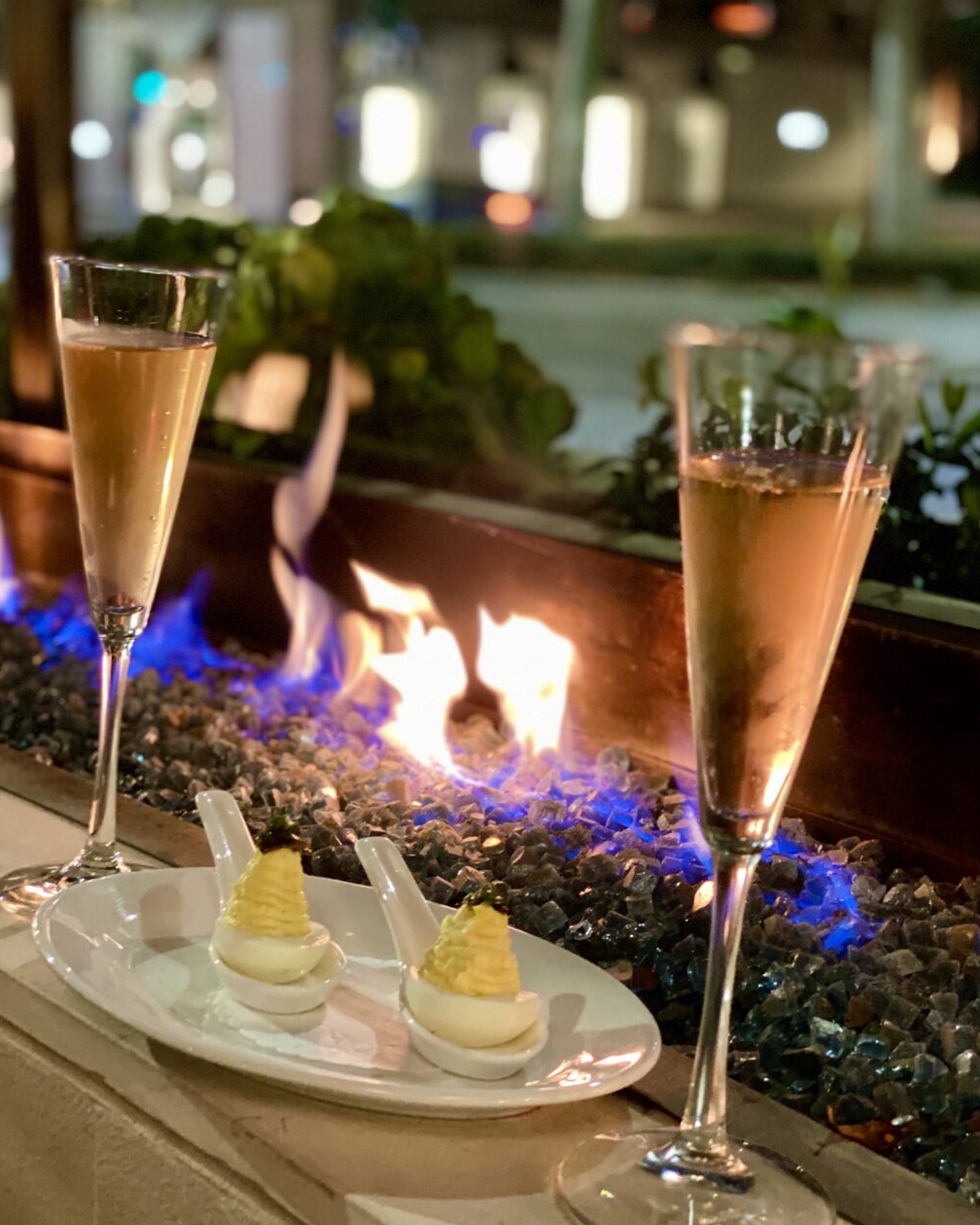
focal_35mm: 55
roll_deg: -2.0
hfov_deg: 27.6
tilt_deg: -14.1
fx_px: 1994
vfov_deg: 34.2
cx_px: 486
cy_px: 610
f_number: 2
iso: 400
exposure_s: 1/15
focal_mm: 6
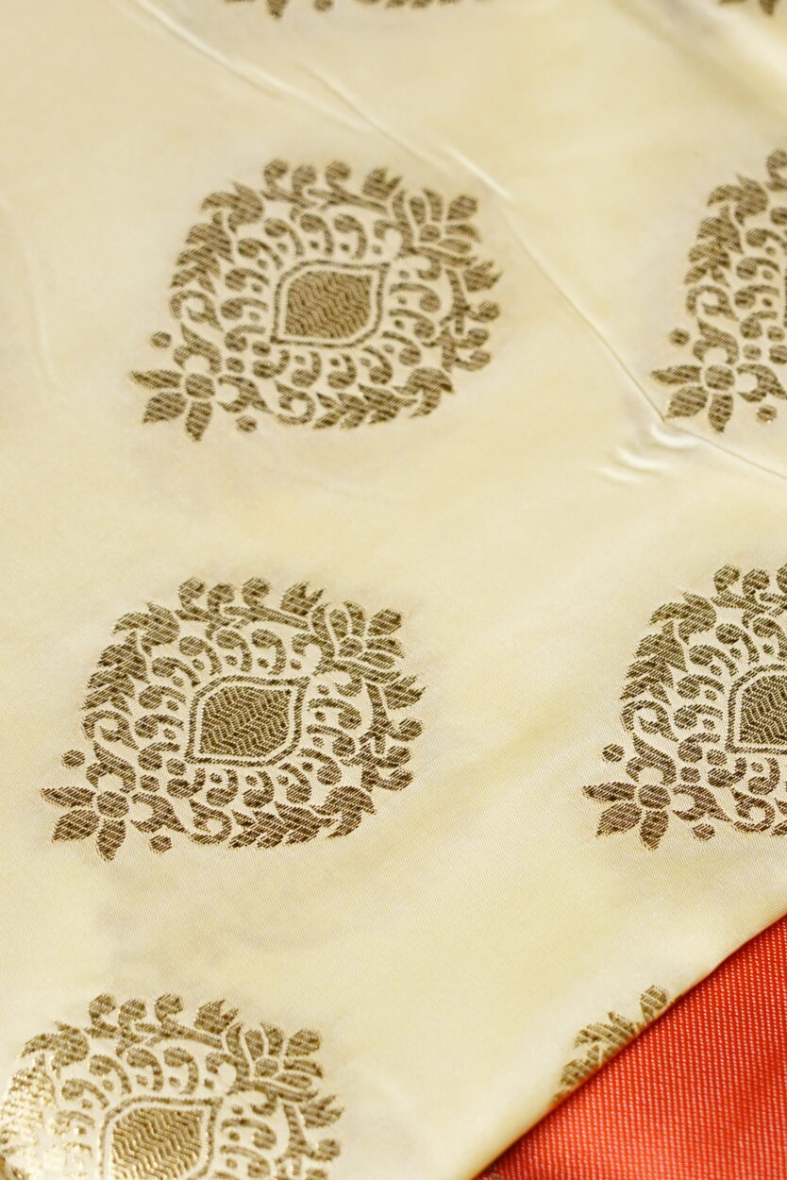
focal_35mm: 215
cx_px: 760
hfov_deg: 6.4
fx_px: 7046
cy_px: 693
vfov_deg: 9.6
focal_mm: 105
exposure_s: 1/320
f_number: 4
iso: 2000
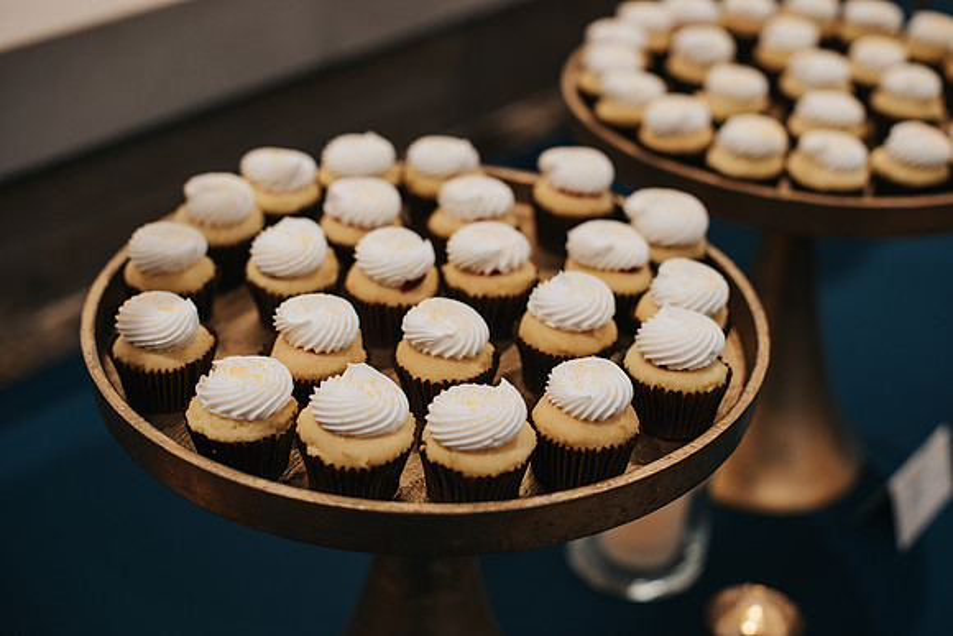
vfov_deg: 27.0
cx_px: 476
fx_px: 1324
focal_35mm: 50
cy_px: 318
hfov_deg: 39.6
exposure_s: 1/200
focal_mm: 50
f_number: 2.8
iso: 500
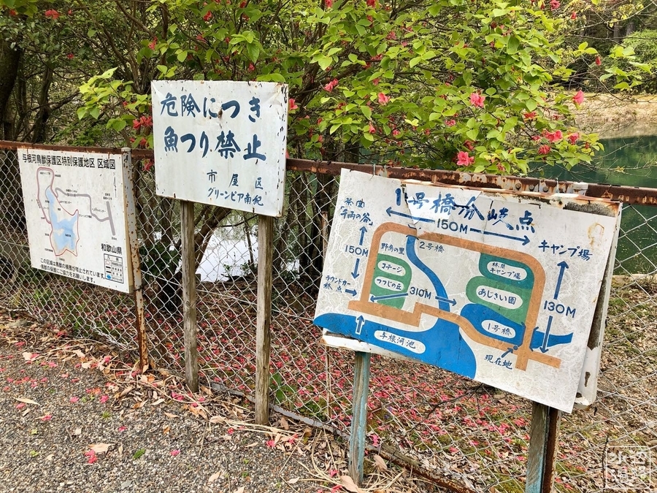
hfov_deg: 63.4
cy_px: 246
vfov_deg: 49.7
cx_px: 328
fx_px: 531
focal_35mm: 28
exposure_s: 1/533
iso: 20
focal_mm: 4
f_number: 1.8
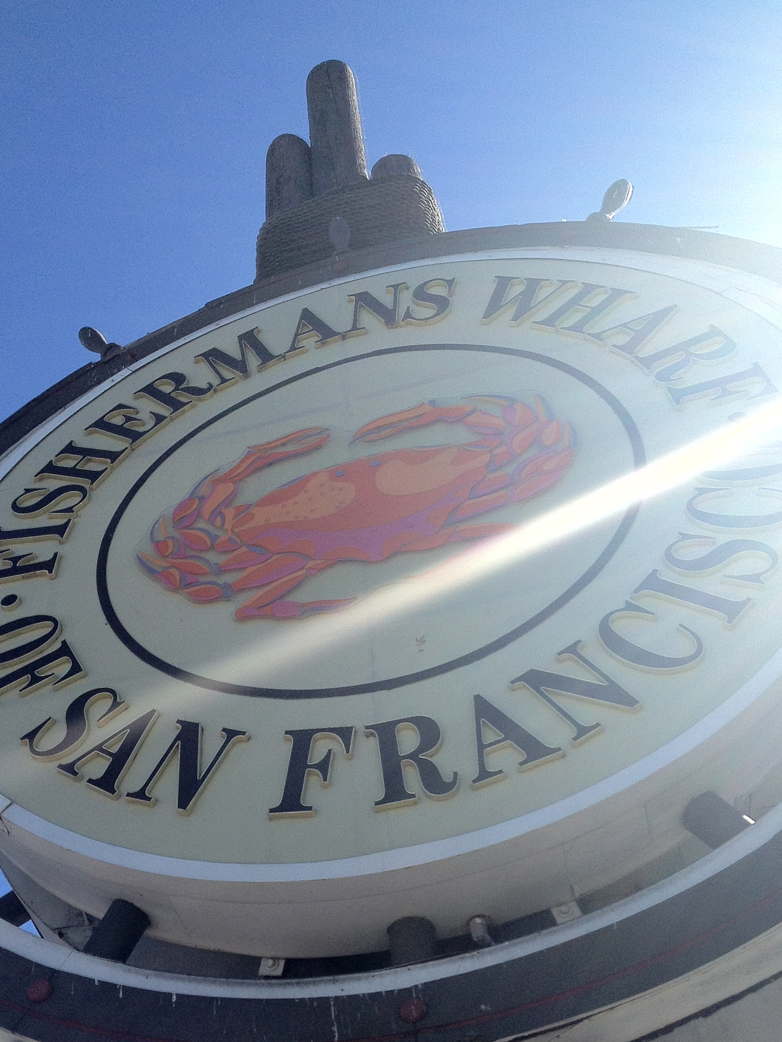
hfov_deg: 29.6
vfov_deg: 38.4
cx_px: 321
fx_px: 1476
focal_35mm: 49
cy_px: 705
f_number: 2.4
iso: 64
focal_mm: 4.28
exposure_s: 1/1453
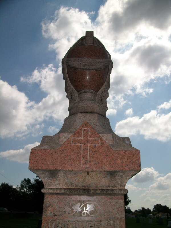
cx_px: 86
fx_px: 211
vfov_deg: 56.8
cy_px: 114
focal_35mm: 32
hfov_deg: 44.2
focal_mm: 5.7
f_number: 5.5
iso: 80
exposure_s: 1/929
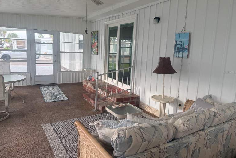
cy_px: 72
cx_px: 115
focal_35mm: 26
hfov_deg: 69.4
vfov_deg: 49.5
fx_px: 170
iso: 100
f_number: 1.78
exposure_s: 1/376
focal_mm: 6.76
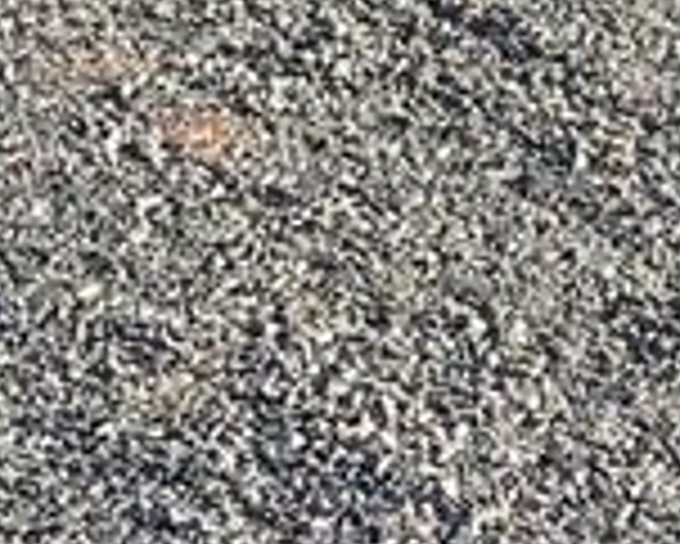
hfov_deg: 9.8
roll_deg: +0.7
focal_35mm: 192
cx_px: 1018
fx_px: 3867
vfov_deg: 7.4
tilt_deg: +0.8
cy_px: -881
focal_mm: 4.15
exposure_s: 1/615
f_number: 2.2
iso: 25
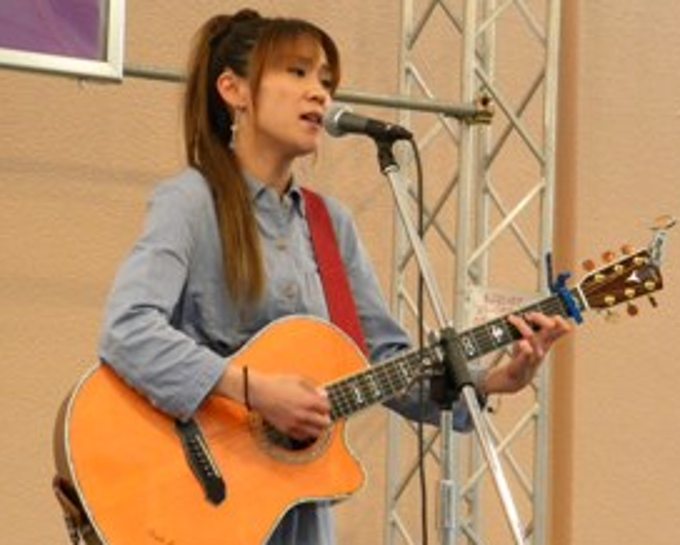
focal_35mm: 145
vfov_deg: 10.7
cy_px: 319
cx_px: 316
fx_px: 2920
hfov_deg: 13.3
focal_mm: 19
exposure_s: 1/196
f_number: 4.7
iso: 400
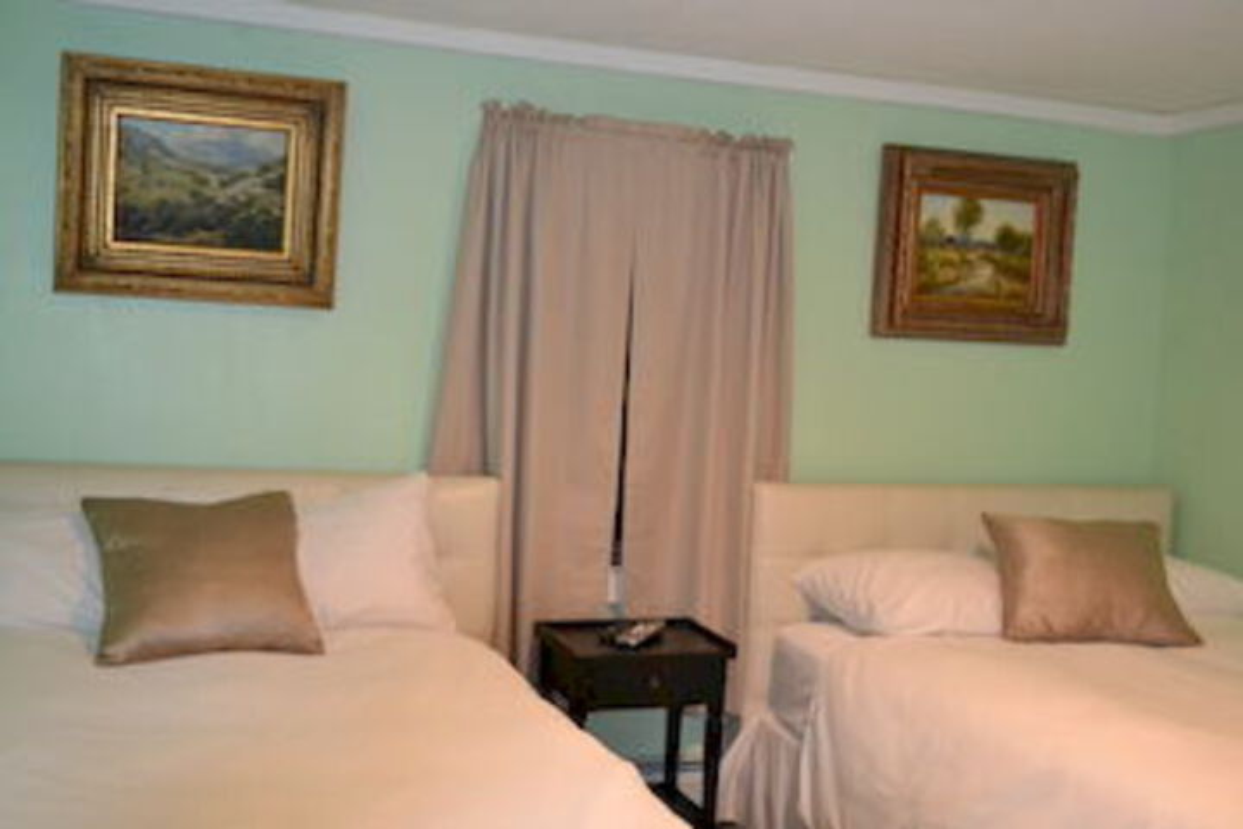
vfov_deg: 34.2
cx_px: 622
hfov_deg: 49.6
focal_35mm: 39
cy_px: 414
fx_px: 1346
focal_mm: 26
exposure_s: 1/60
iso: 3200
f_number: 4.2
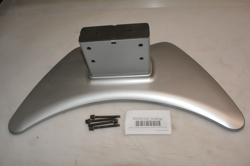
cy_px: 83
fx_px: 208
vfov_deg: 43.6
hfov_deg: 61.9
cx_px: 125
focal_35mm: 30
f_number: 22
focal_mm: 20
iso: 1250
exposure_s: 1/60
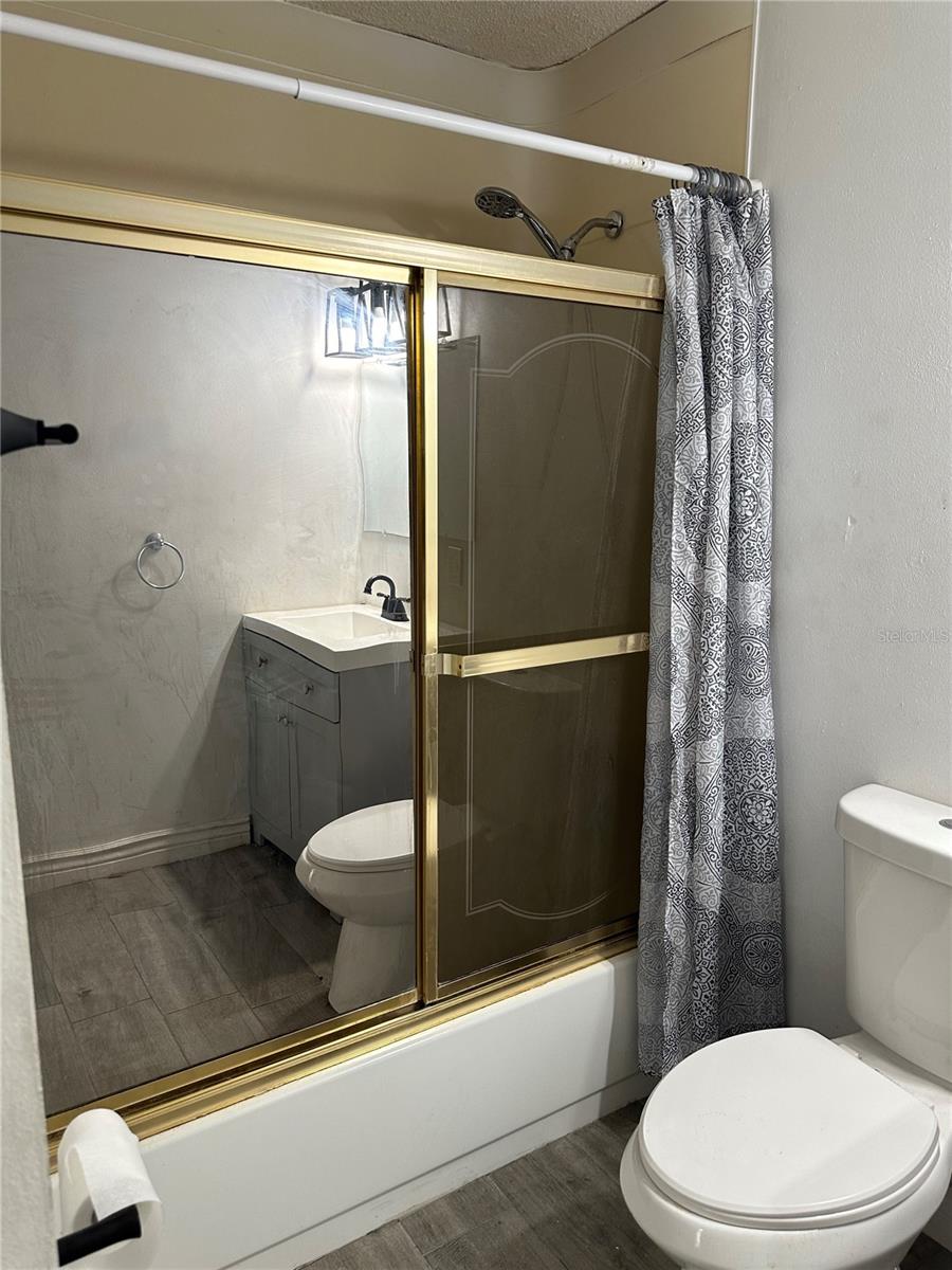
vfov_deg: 71.6
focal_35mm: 24
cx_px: 476
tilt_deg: -9.4
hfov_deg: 56.8
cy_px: 635
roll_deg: -1.0
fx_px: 880
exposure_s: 1/60
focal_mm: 6.86
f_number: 1.78
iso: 125
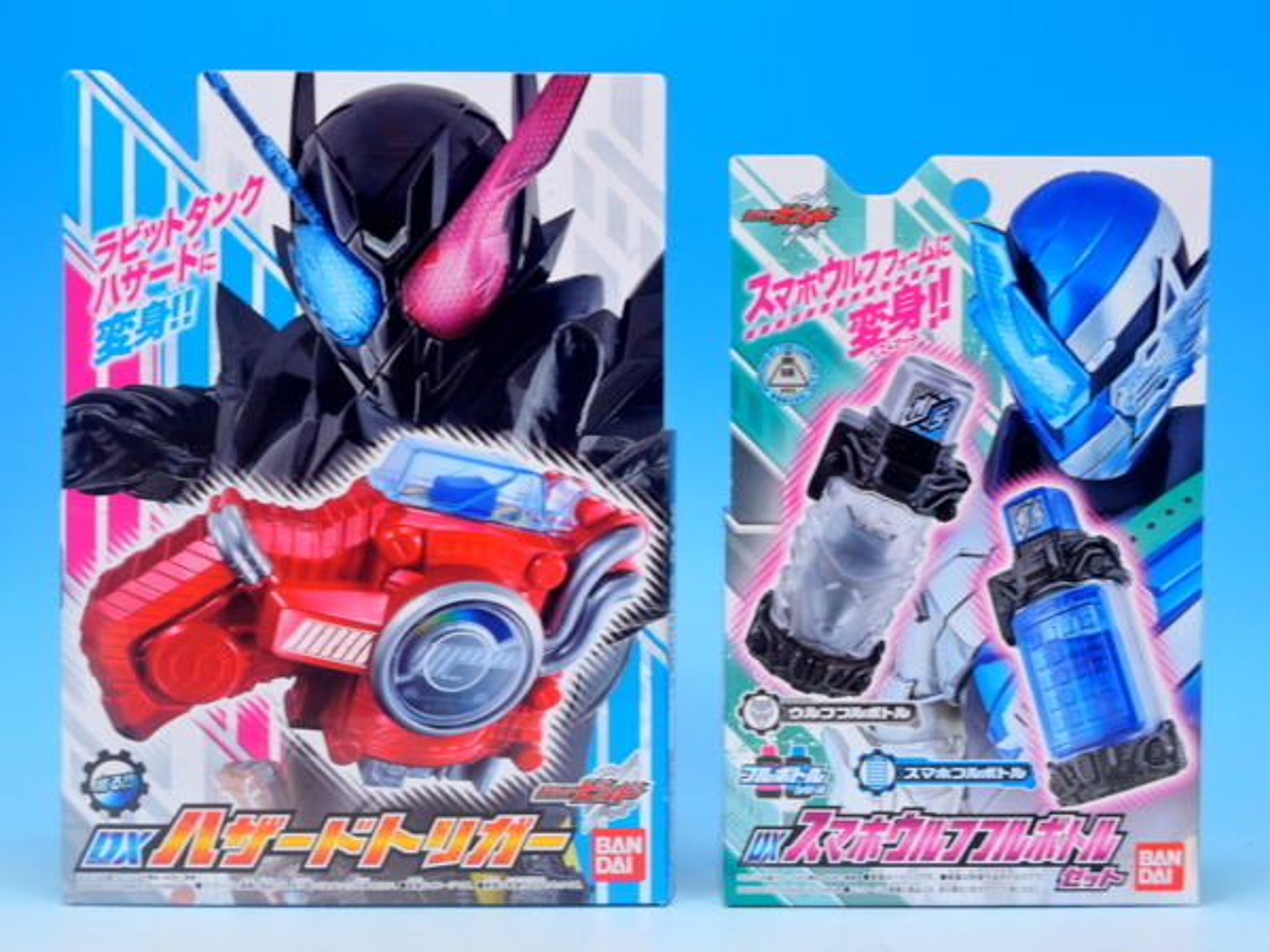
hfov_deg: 38.2
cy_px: 476
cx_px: 635
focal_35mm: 50
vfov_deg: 29.1
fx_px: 1834
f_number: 5
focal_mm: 10.7
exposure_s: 1/1.6
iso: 80
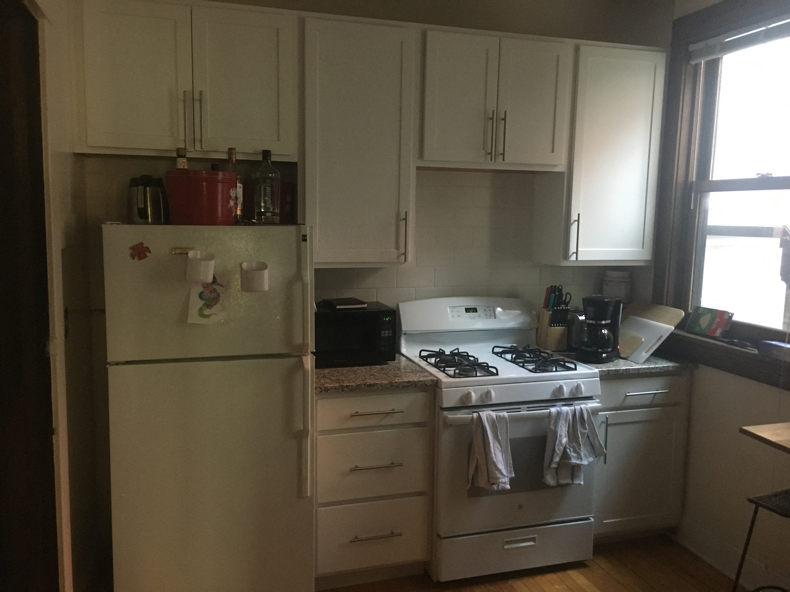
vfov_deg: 48.2
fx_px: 662
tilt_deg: -5.8
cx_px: 395
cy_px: 296
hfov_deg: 61.7
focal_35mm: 29
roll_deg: -0.9
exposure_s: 1/15
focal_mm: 4.15
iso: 200
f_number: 2.2
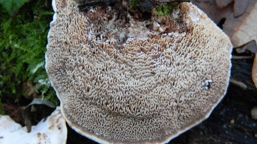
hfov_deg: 21.8
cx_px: 138
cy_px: 55
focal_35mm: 98
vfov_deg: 12.3
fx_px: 668
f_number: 4.5
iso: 400
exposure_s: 1/32.1
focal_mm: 15.1
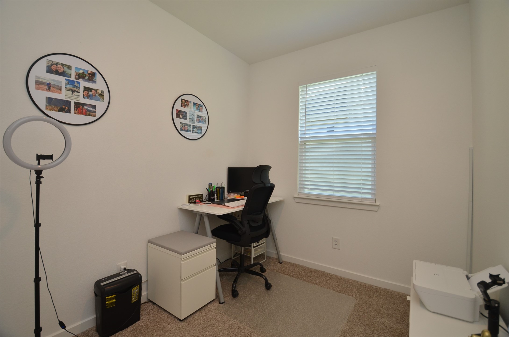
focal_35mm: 15
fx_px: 212
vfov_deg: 77.1
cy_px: 168
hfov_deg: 100.5
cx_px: 254
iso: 320
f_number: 5.6
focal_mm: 10
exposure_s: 1/60
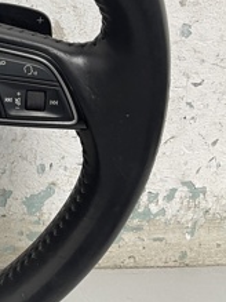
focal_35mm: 73
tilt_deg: -17.9
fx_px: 636
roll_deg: +1.9
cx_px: -187
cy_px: 65
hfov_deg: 16.6
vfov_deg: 26.3
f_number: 1.6
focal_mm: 5.1
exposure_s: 1/50
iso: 80
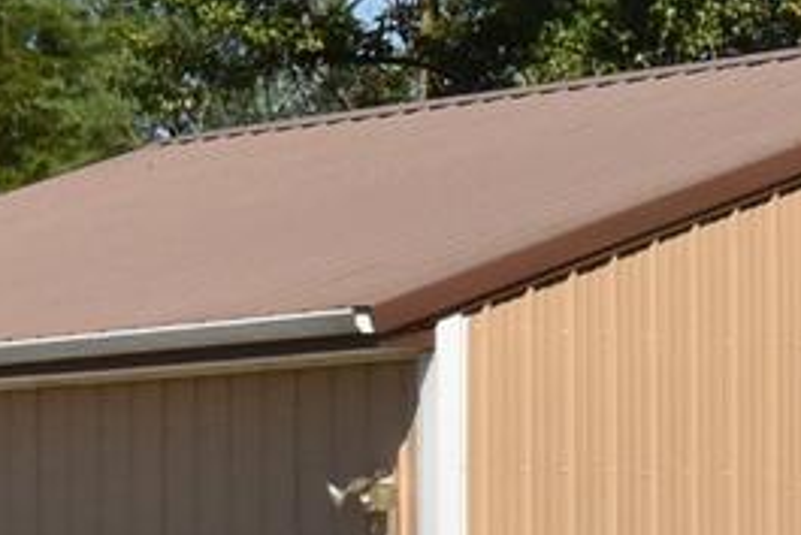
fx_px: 4535
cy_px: 598
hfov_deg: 10.1
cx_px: 665
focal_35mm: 204
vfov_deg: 6.7
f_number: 16
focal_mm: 25
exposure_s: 1/1000
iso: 800
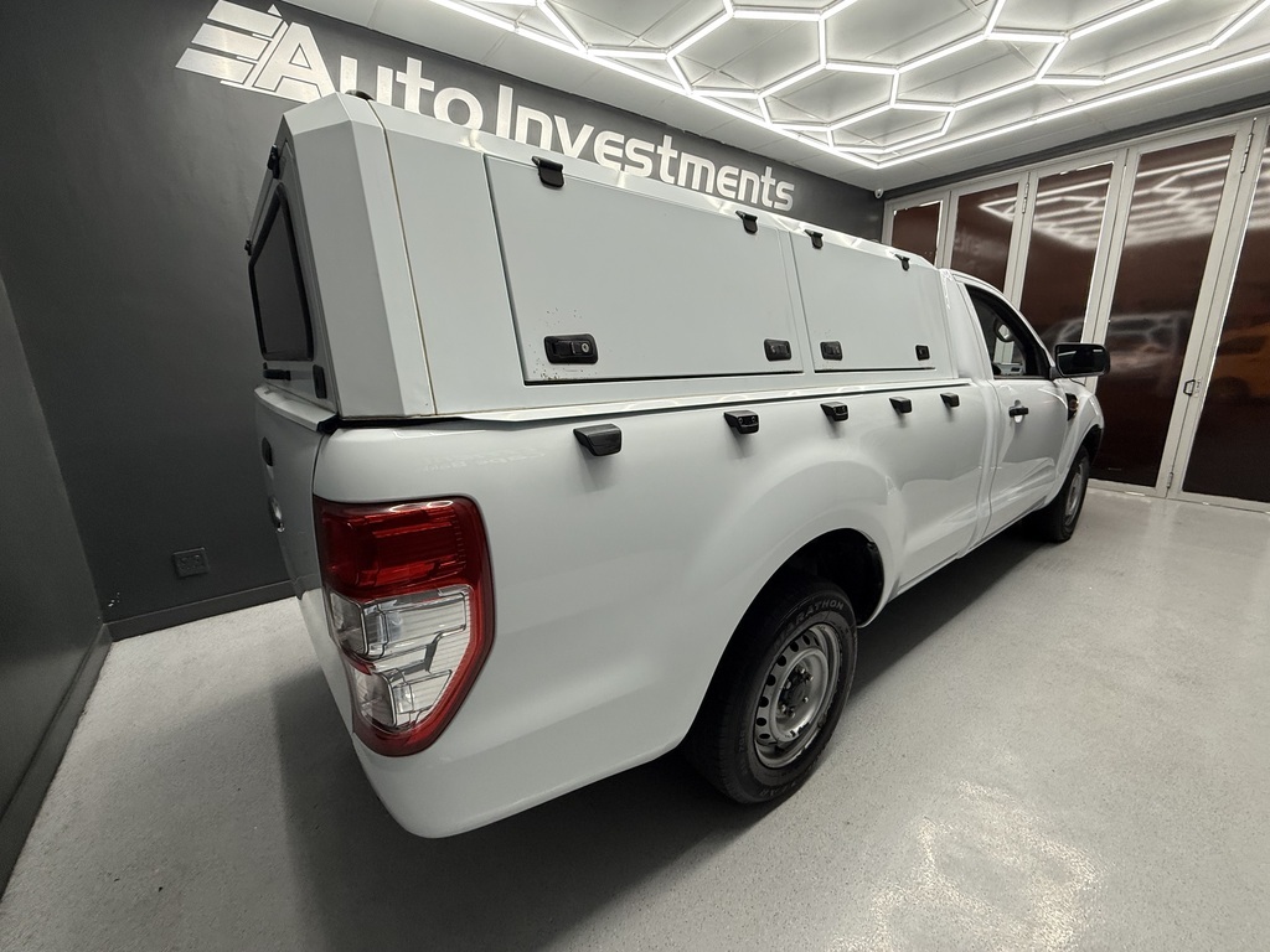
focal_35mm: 14
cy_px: 476
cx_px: 635
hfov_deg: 102.1
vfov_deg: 85.7
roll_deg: +2.3
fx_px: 514
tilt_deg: -12.5
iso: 125
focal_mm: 2.22
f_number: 2.2
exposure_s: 1/100
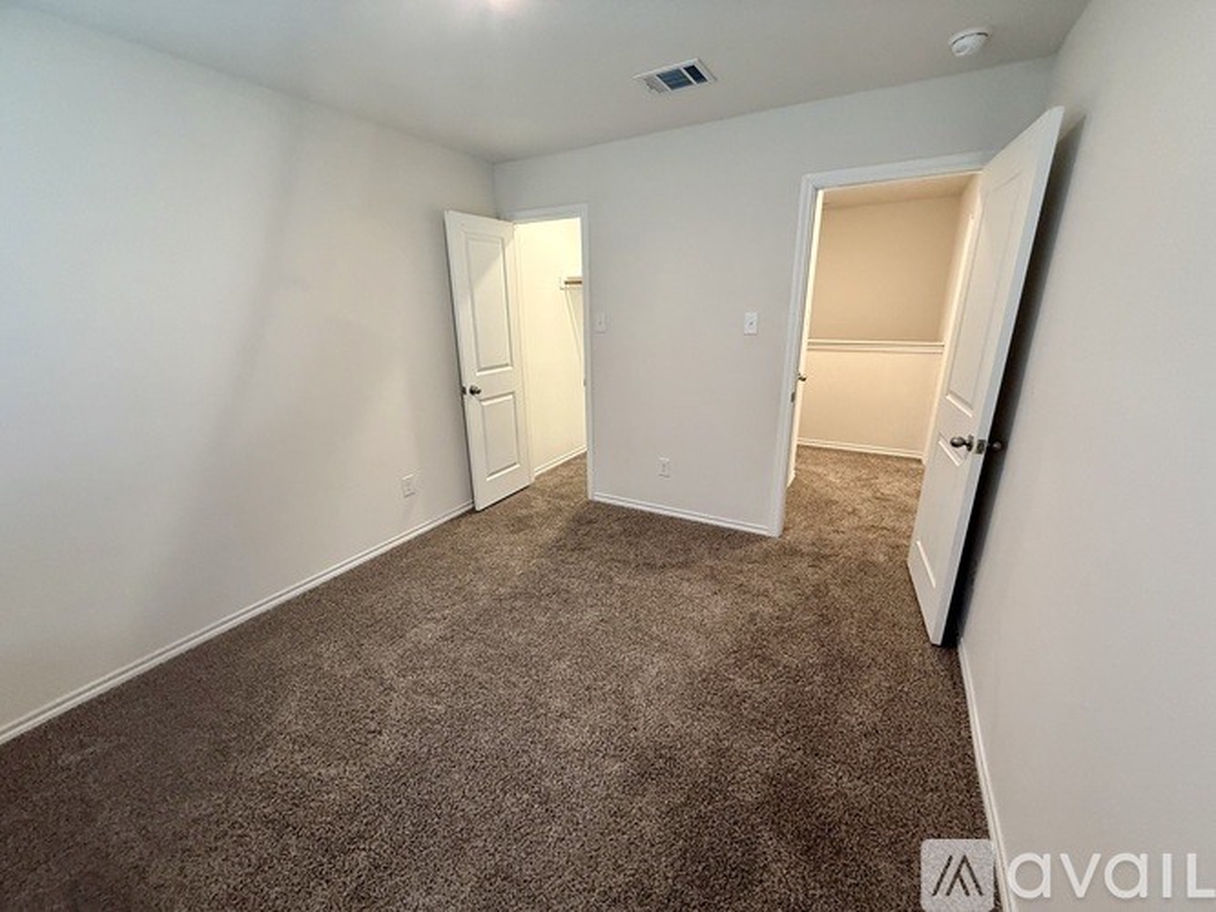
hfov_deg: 102.1
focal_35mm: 14
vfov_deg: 85.7
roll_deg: +0.8
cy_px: 456
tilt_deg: -17.0
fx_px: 492
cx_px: 608
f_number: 2.2
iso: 250
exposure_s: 1/60
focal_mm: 2.22
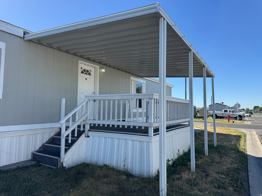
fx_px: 182
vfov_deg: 56.8
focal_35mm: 24
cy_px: 98
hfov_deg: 71.6
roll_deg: +0.8
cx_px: 131
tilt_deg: +4.5
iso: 80
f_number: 1.78
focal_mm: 6.76
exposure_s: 1/2506
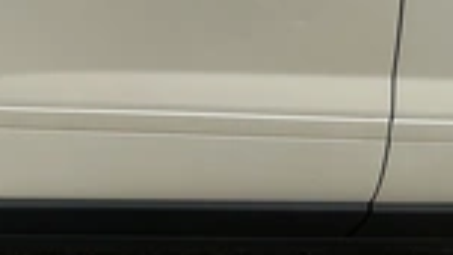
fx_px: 961
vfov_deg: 14.0
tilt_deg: -14.1
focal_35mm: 80
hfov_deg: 26.0
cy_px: -151
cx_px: 86
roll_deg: -0.4
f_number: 1.8
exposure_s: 1/1786
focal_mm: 3
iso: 25
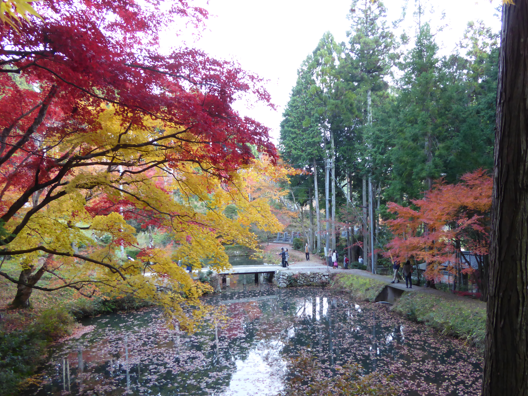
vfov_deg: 49.7
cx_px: 281
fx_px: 427
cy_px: 218
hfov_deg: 63.4
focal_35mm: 28
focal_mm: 4.3
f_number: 3.3
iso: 200
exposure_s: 1/60
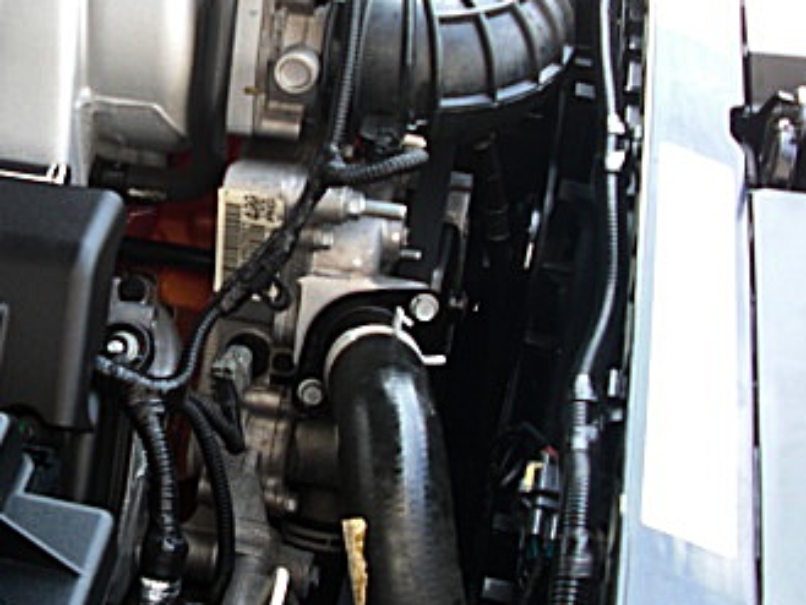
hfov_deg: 26.8
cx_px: 78
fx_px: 1630
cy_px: 223
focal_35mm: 70
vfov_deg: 21.0
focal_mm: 6.3
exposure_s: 1/80
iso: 50
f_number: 2.8
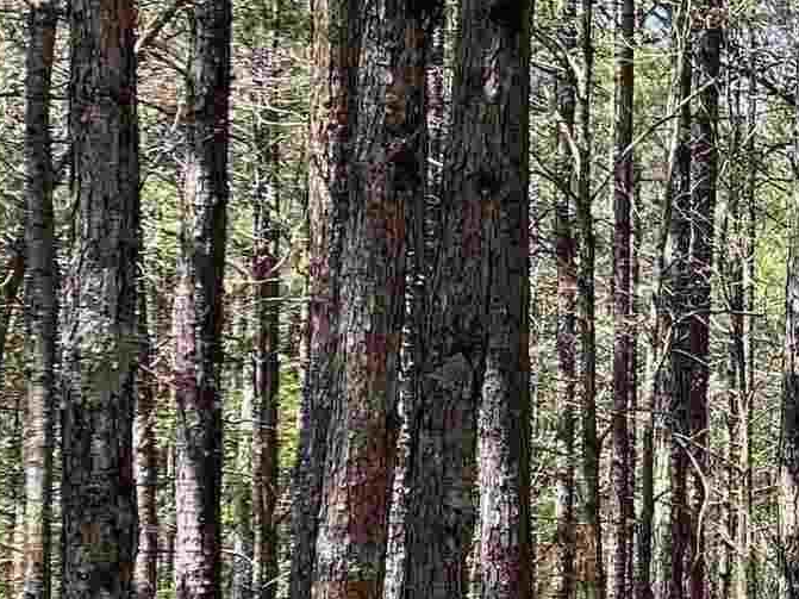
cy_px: 562
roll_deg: -1.9
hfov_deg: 15.5
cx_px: 1129
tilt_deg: -2.0
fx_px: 2746
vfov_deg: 12.3
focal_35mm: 119
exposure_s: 1/420
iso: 32
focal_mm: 4.25
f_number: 1.8
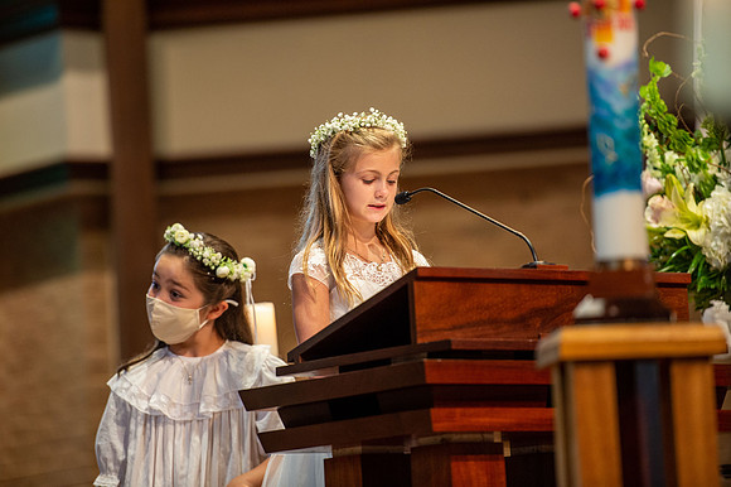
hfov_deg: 10.3
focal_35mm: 200
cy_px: 244
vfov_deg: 6.9
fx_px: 4059
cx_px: 366
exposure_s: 1/125
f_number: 2.8
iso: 1600
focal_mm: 200
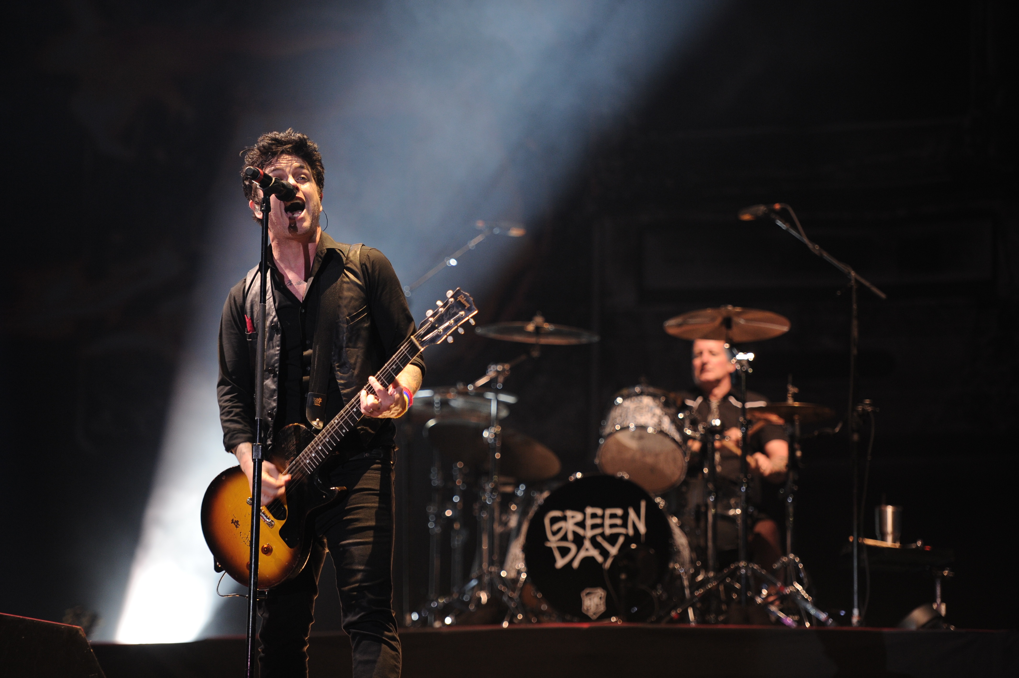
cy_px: 339
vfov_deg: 9.1
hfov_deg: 13.7
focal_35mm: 150
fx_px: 4243
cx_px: 510
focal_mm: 150
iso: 1600
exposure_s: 1/200
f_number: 2.8
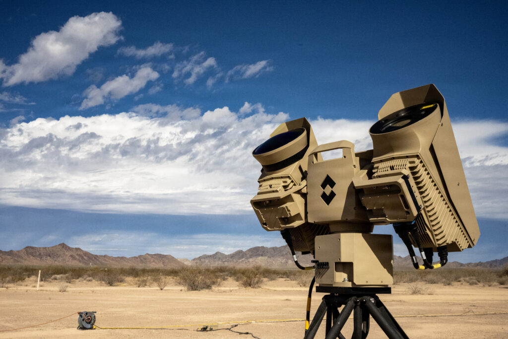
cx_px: 254
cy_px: 170
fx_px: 579
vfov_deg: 32.6
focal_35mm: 41
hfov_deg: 47.4
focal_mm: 41
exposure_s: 1/8000
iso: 4000
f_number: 16
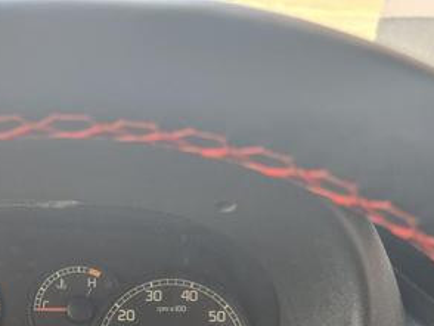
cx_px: -25
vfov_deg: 26.4
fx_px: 640
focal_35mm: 51
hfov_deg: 33.4
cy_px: 359
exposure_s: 1/180
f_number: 1.7
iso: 160
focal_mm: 6.3
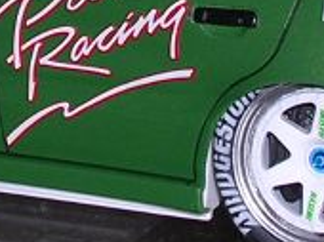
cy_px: -185
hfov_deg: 6.3
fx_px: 2954
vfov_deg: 4.6
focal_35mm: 316
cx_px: 65
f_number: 3.6
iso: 100
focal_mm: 10.2
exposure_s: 1/60.1
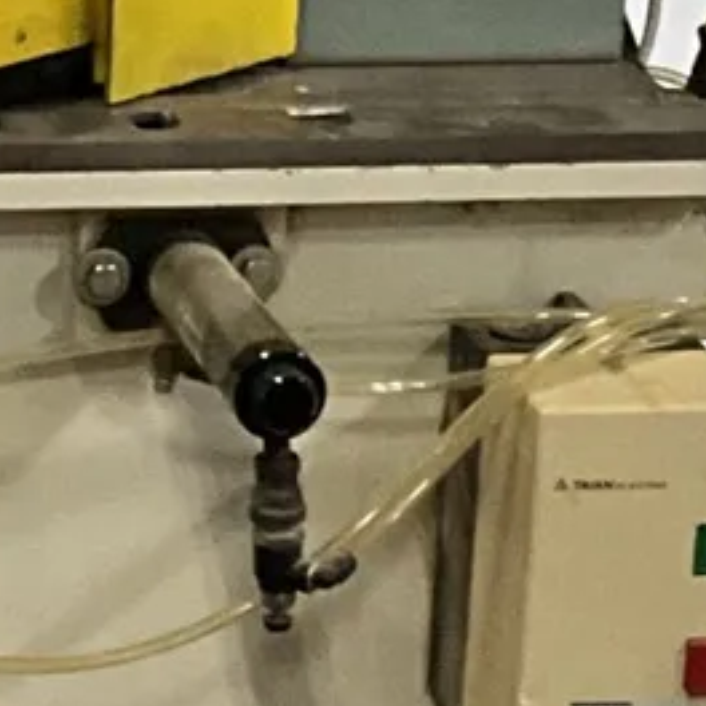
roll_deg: -2.8
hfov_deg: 8.9
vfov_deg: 9.0
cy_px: 206
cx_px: -45
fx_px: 4476
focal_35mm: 194
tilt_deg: -16.1
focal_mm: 3
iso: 200
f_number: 1.8
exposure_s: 1/60
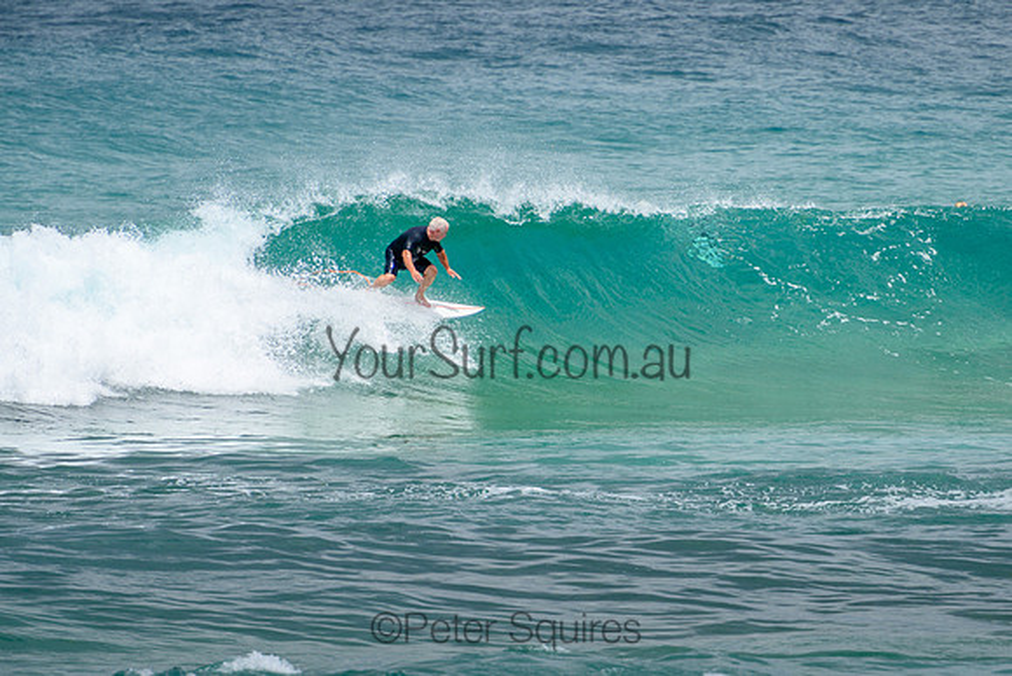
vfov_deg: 2.5
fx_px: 15466
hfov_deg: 3.7
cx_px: 592
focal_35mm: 550
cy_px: 325
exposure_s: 1/2000
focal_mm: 400
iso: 220
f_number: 5.6
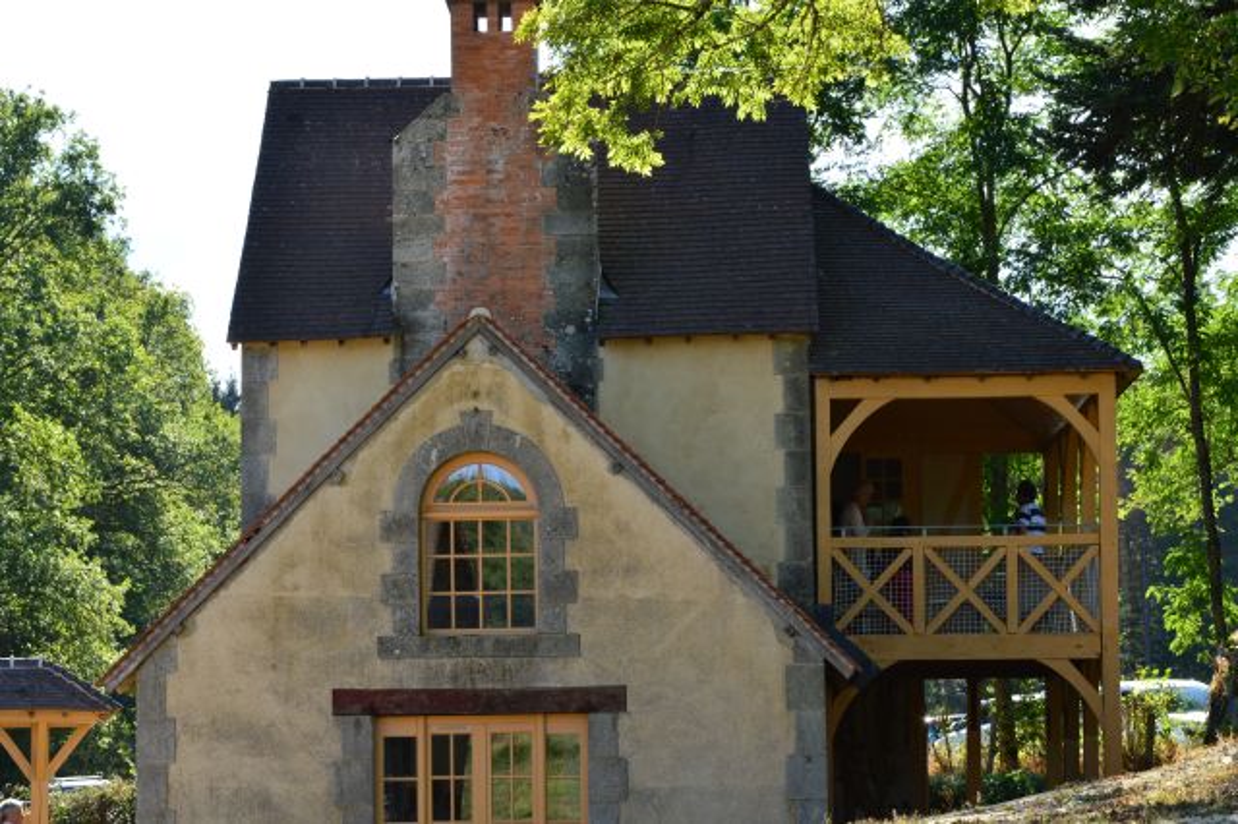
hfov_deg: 20.6
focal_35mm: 99
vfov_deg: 13.8
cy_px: 412
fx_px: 3403
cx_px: 619
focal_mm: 66
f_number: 11
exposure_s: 1/50
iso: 100
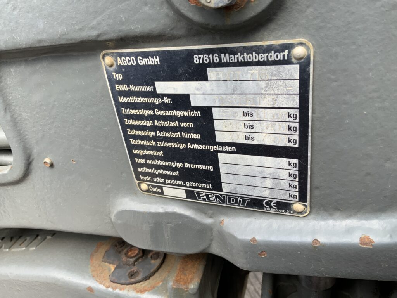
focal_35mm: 29
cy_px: 149
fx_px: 333
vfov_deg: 48.2
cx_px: 198
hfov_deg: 61.7
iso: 16
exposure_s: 1/129
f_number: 1.8
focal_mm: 3
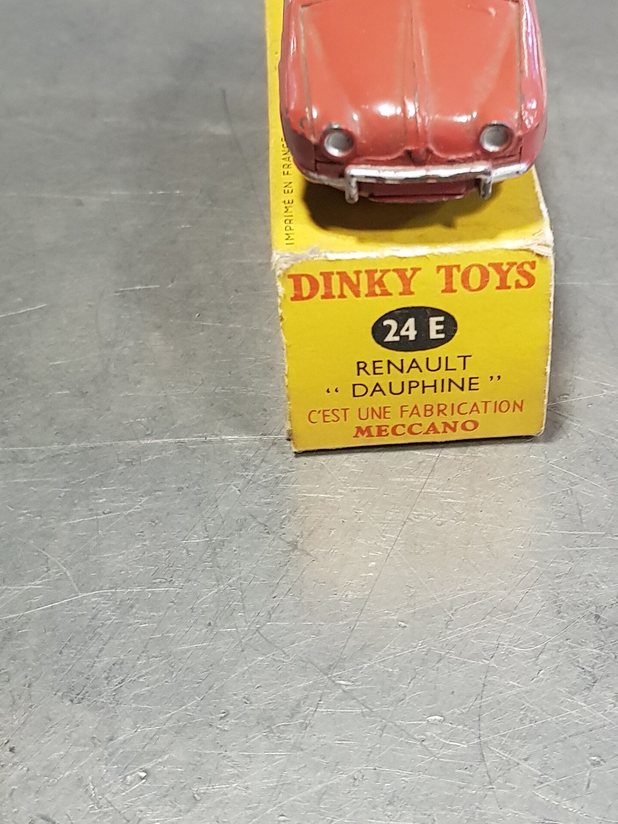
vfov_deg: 34.9
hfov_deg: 26.4
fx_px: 1309
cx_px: 403
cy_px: 408
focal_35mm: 55
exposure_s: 1/19
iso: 200
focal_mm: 4.2
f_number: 1.7
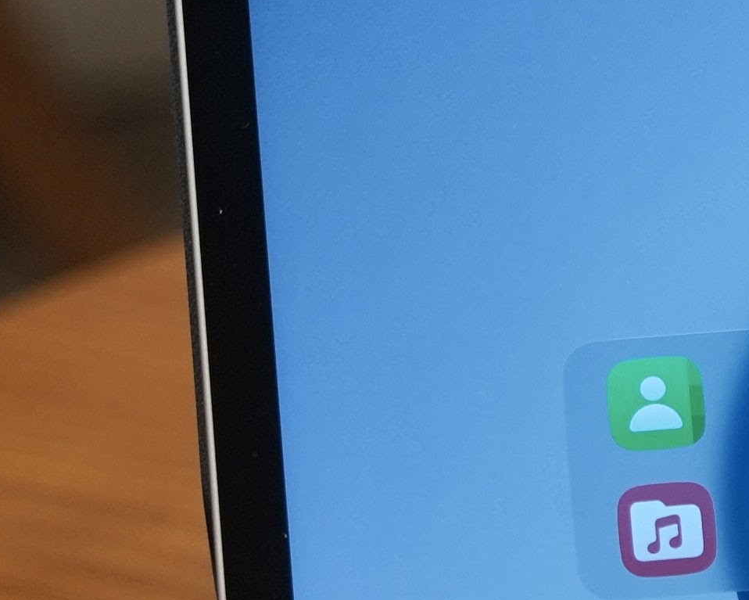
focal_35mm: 239
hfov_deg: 7.4
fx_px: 5302
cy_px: 478
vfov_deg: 6.5
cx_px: 2027
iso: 320
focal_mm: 40.7
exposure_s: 1/200
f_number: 3.5
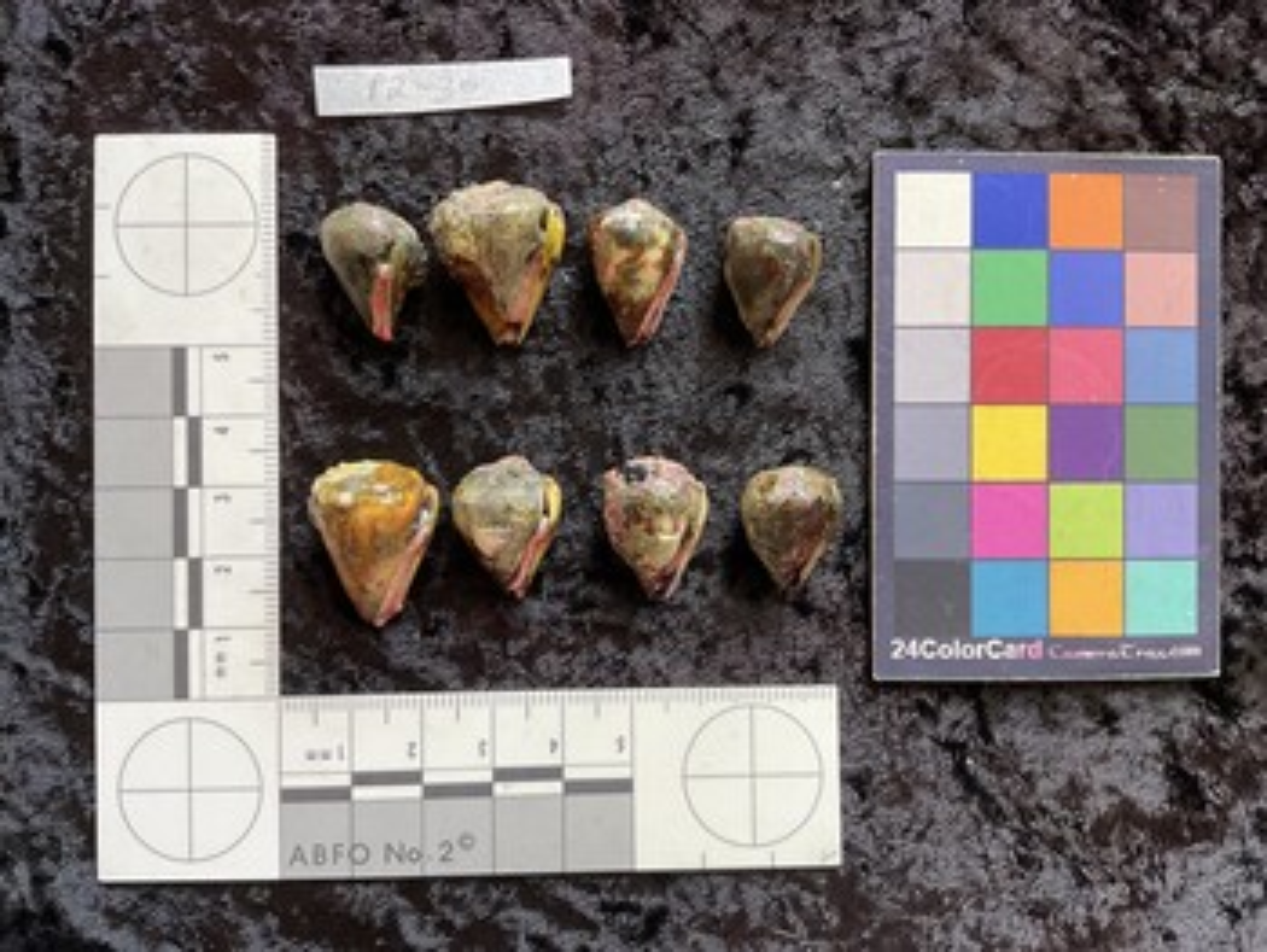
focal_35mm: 29
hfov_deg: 61.6
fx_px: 1062
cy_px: 476
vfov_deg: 48.3
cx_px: 634
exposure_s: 1/60
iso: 80
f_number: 1.8
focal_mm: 3
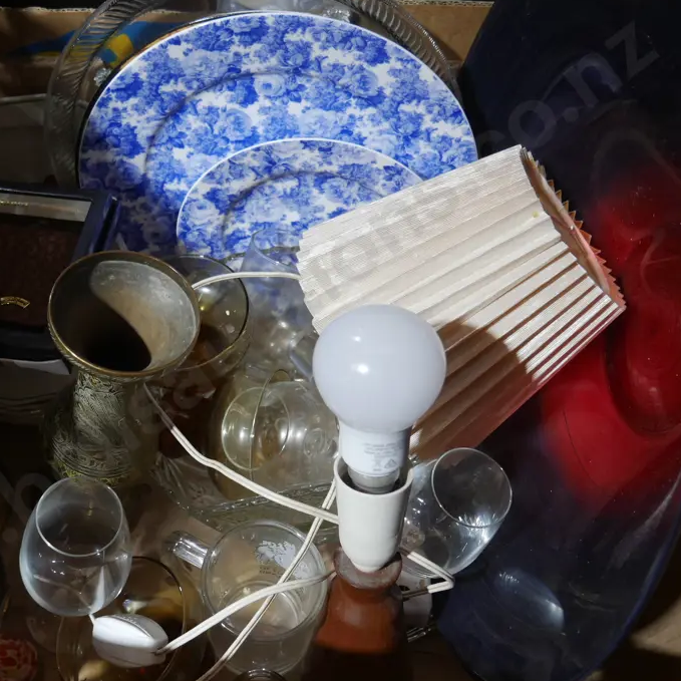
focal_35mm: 40
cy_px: 346
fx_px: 890
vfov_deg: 41.9
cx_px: 235
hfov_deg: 41.4
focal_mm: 15
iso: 500
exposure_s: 1/60
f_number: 3.6
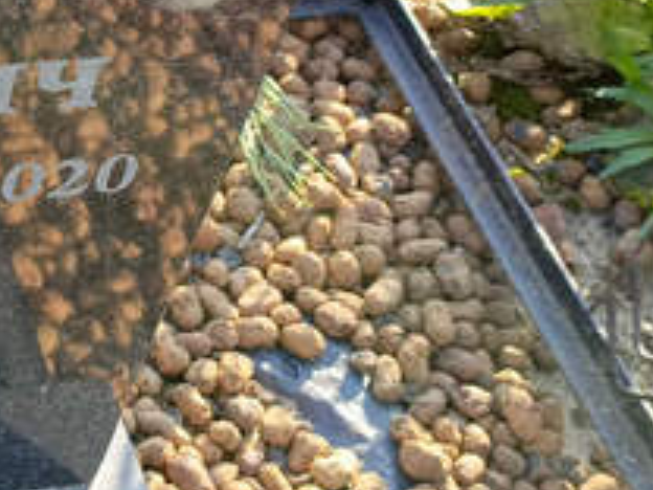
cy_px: 119
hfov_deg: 19.1
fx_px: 1811
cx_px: -163
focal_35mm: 96
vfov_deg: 15.3
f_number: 1.69
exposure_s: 1/149
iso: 112
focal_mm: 4.76
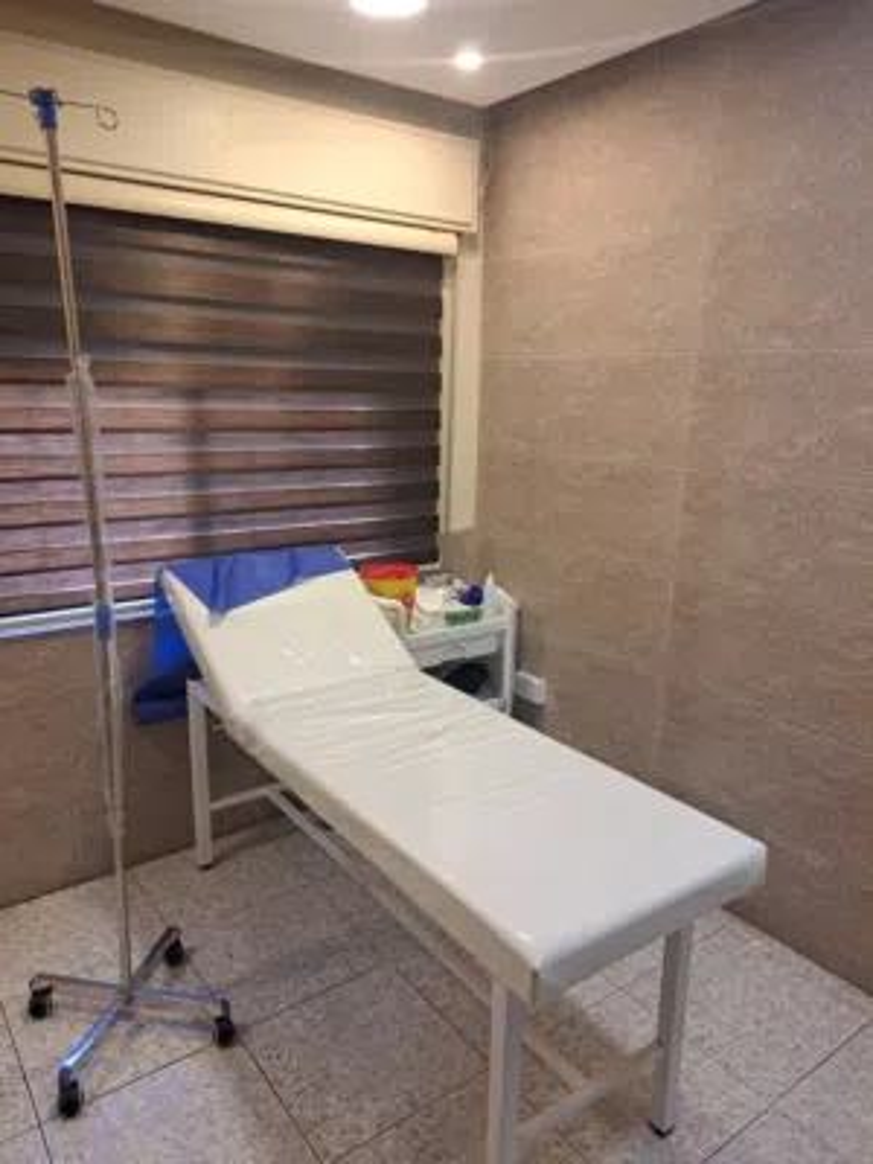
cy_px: 582
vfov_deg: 71.6
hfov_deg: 56.8
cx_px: 436
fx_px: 807
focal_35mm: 24
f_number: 1.8
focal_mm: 5.23
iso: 200
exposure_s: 1/50
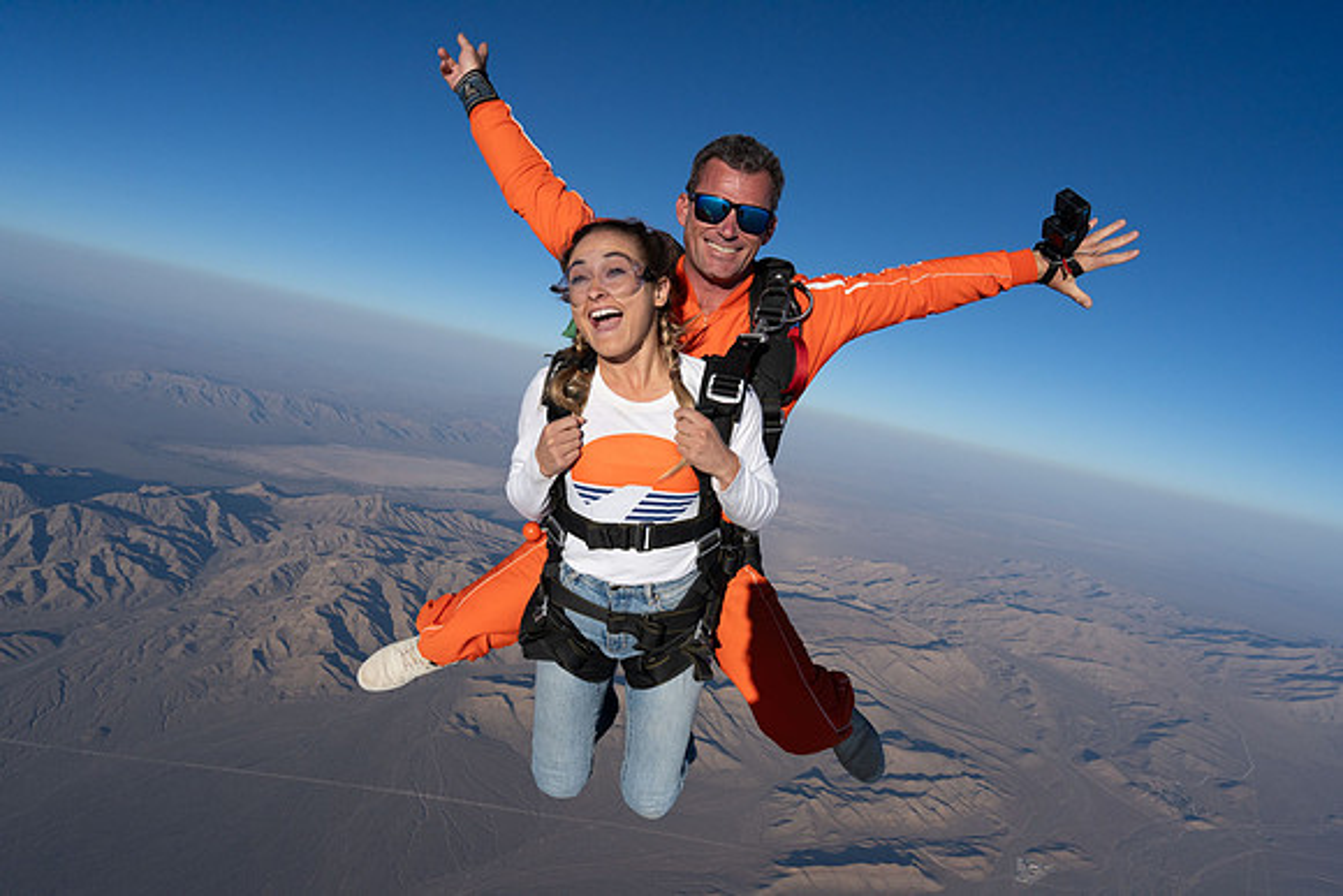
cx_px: 672
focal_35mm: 24
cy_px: 448
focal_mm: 24
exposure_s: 1/2000
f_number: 11
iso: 800
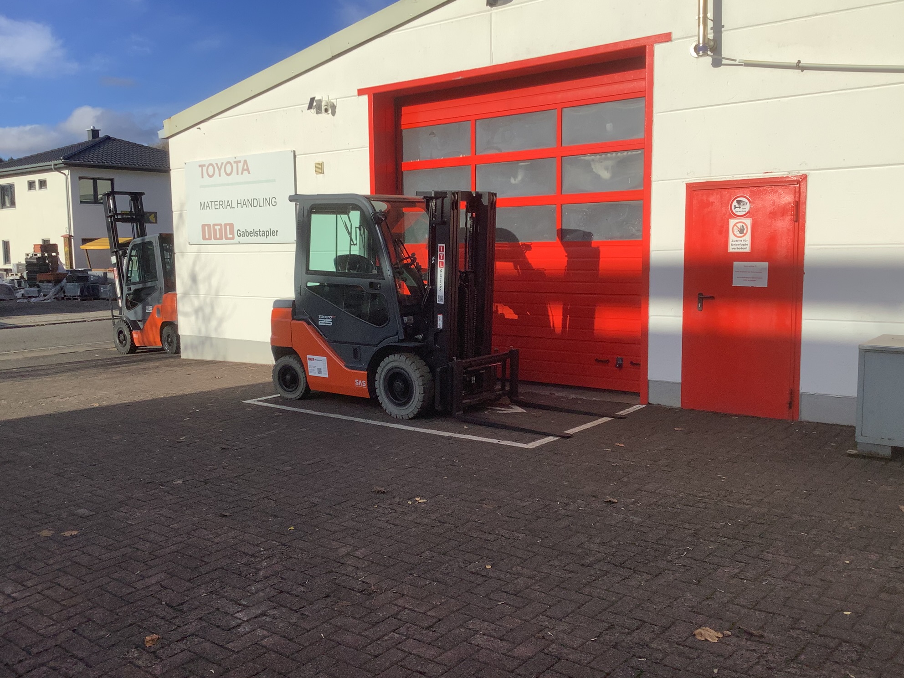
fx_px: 836
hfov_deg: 56.8
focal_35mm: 32
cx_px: 445
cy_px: 330
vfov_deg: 44.2
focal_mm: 3.3
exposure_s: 1/1664
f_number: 2.4
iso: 25
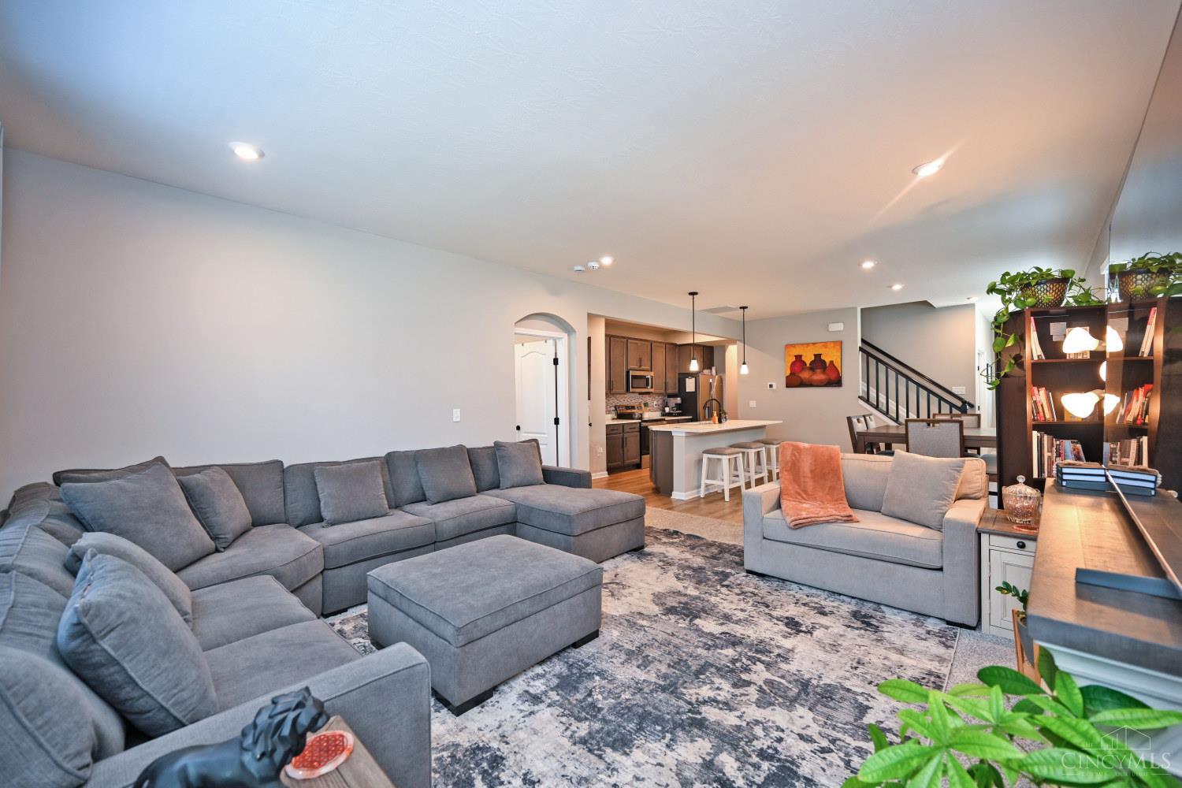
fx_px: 460
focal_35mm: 14
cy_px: 394
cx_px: 591
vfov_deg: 81.2
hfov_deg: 104.3
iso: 500
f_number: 4
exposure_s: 1/60
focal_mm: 14
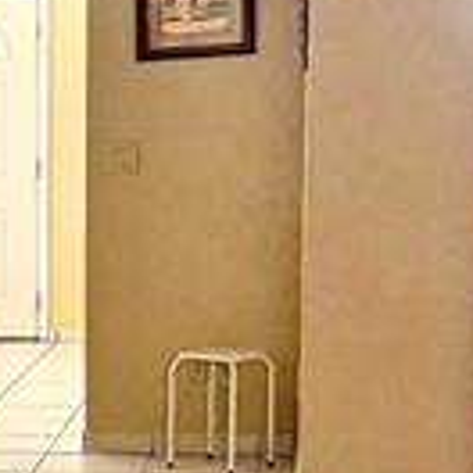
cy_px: 405
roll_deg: -0.3
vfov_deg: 14.1
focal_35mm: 123
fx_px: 1901
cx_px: -280
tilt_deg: -11.1
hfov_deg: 13.2
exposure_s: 1/120
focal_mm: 6.76
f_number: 1.78
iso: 250
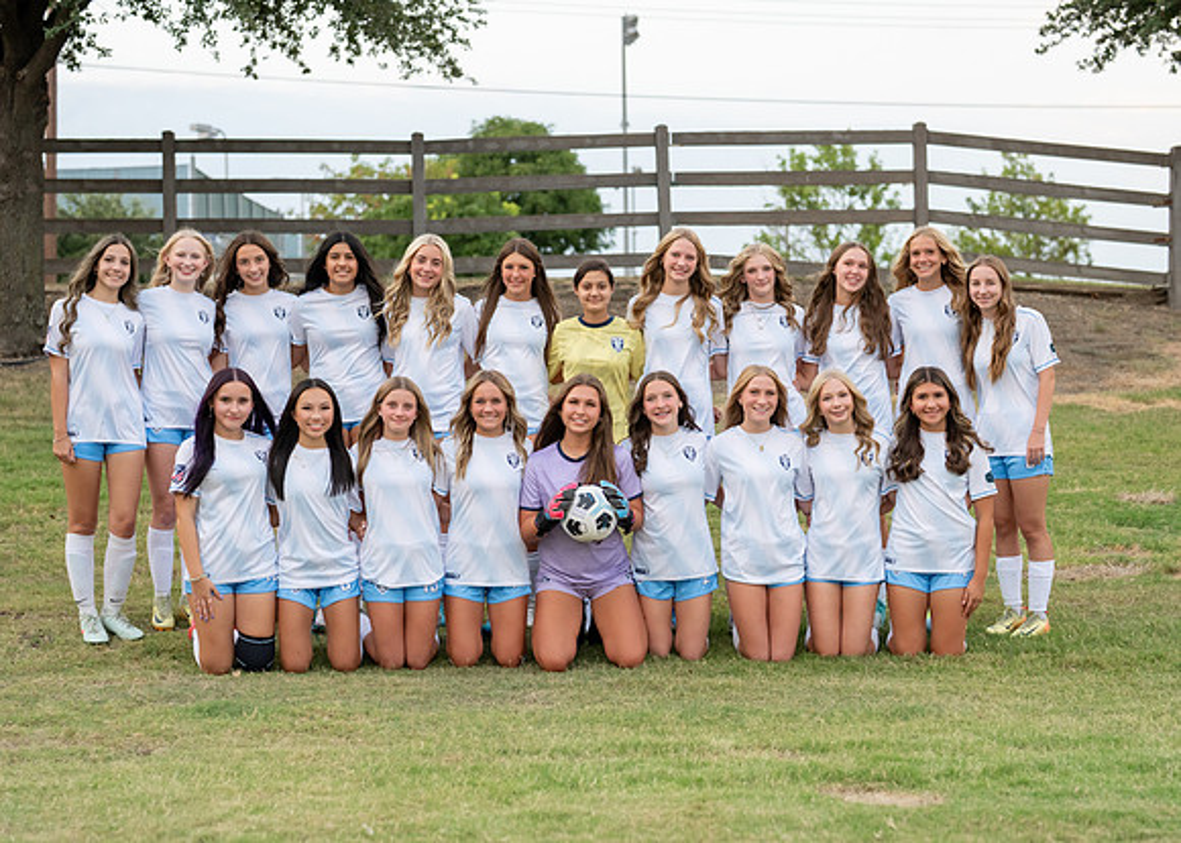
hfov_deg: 31.1
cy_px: 428
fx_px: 2124
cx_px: 583
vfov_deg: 22.4
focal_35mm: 63
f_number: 2.5
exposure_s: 1/1250
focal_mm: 50
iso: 800
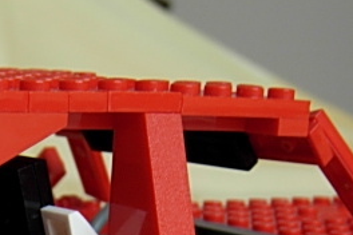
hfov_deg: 14.0
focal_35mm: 145
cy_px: 457
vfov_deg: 9.0
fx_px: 1422
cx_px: 32
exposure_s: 1/19
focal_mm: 7.5
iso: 50
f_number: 2.7
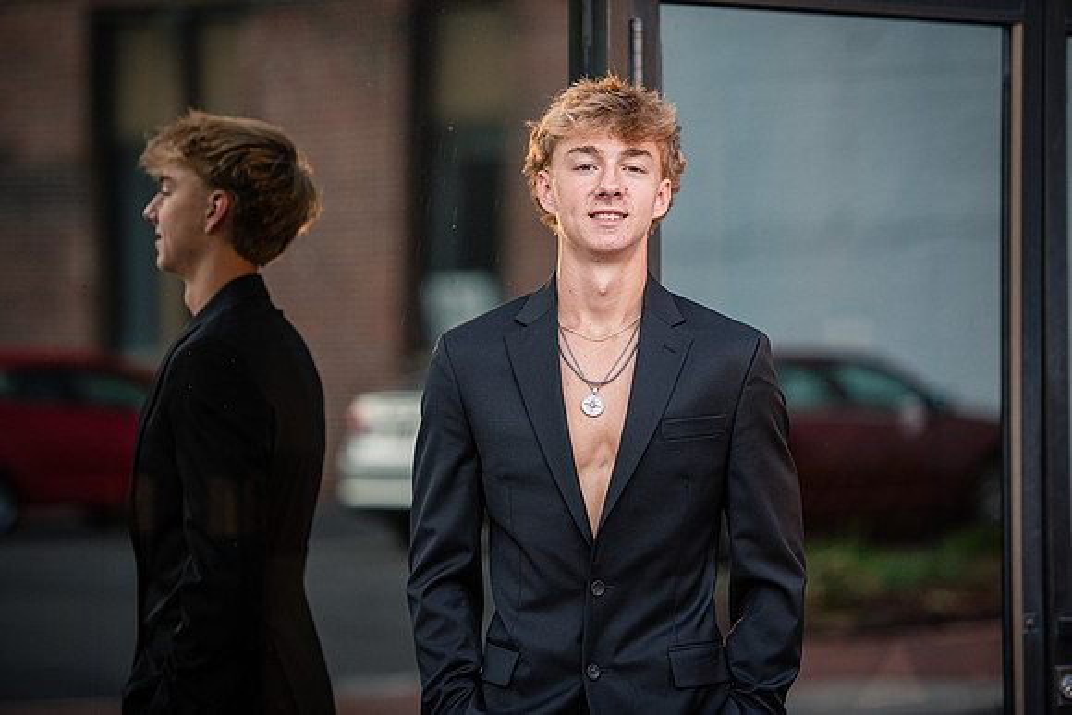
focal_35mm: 135
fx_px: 4021
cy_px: 358
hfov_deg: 15.2
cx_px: 536
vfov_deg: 10.2
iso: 400
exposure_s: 1/640
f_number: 2.8
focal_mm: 135
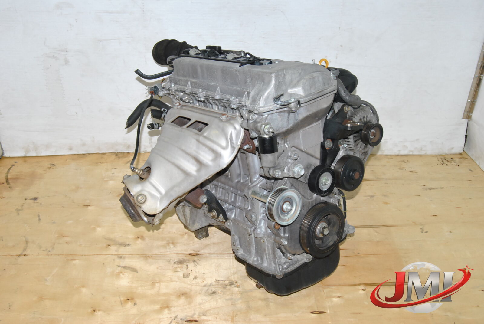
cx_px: 242
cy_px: 162
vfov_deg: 34.3
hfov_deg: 49.5
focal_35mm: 39
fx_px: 525
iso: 800
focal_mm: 26
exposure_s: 1/200
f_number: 13
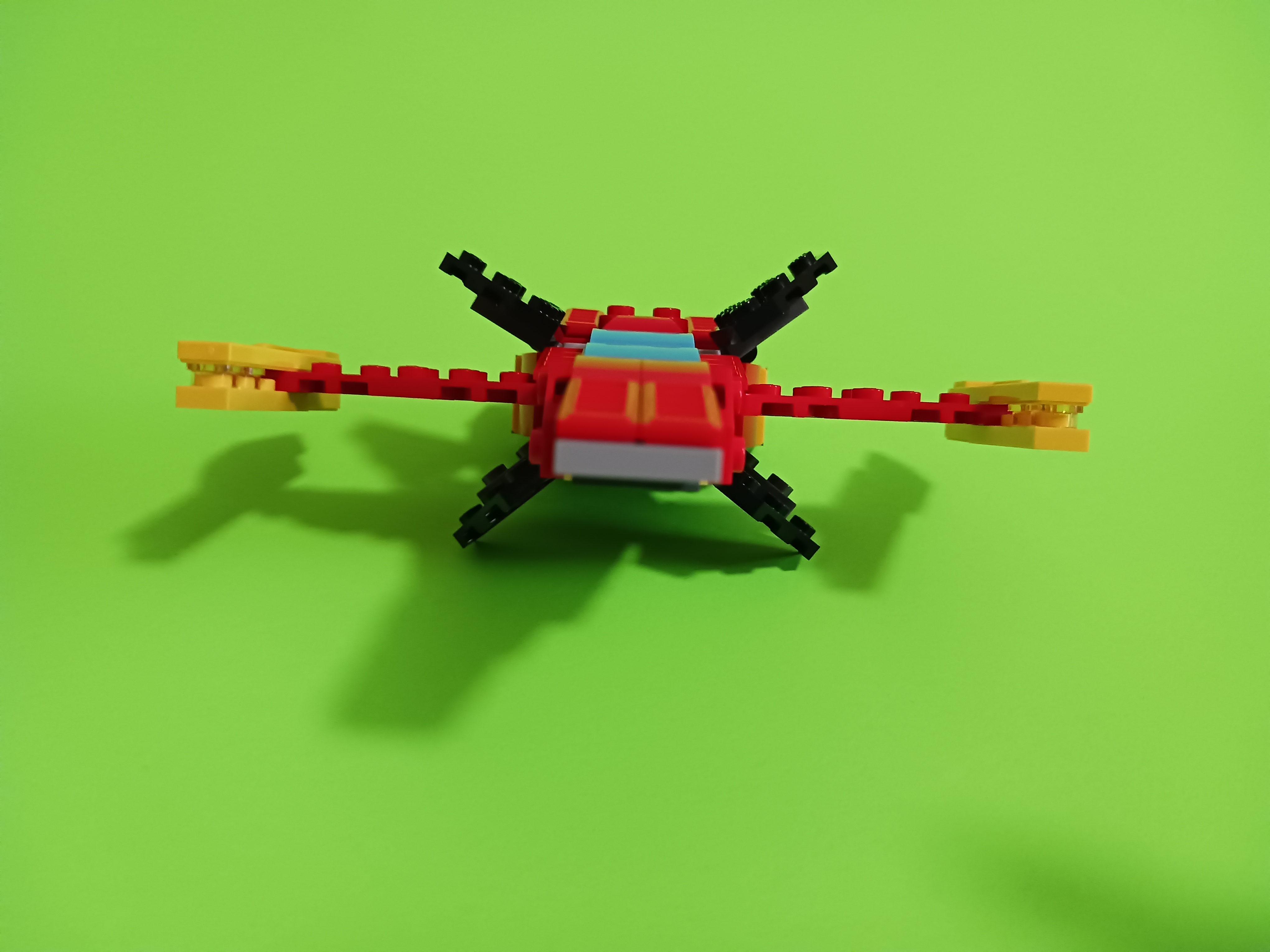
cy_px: 476
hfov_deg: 65.3
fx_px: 991
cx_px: 635
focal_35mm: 27
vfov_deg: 51.4
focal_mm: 4
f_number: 1.8
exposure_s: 1/17.1
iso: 800
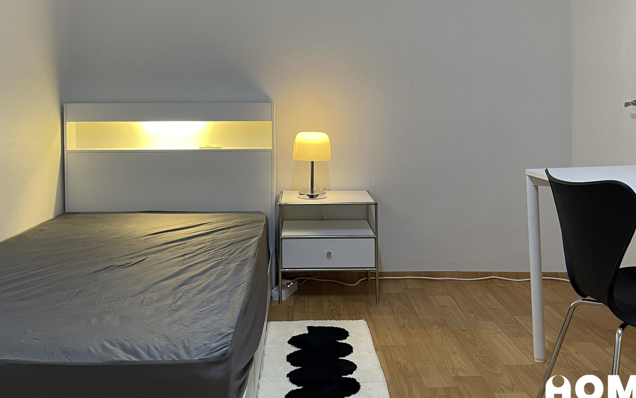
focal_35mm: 37
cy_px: 123
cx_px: 302
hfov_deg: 52.7
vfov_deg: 34.0
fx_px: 641
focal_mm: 4.2
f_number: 1.6
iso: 125
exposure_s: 1/60
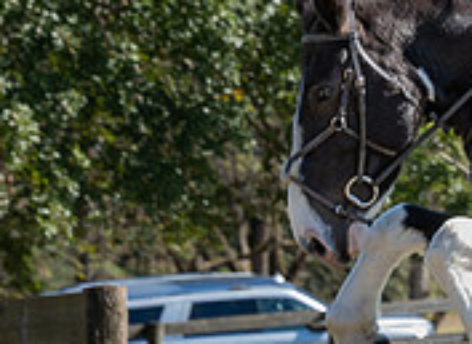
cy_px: 143
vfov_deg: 4.2
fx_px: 4657
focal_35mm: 345
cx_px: 482
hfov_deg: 5.8
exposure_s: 1/500
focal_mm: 70
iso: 200
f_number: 5.6
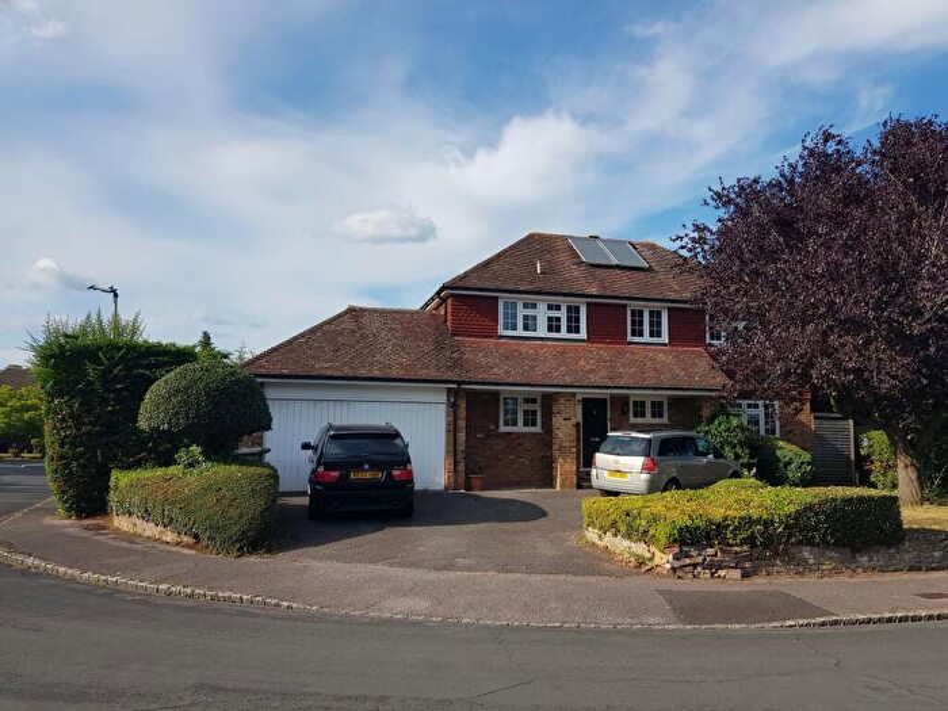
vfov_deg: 53.1
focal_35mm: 26
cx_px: 474
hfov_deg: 67.3
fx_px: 712
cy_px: 356
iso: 40
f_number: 1.7
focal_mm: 4.2
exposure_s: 1/2312
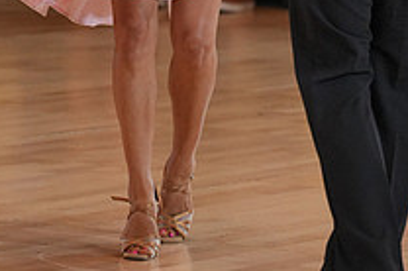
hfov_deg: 6.3
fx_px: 3700
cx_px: 323
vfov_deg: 4.2
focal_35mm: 327
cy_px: -179
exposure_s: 1/500
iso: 2500
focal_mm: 117
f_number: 4
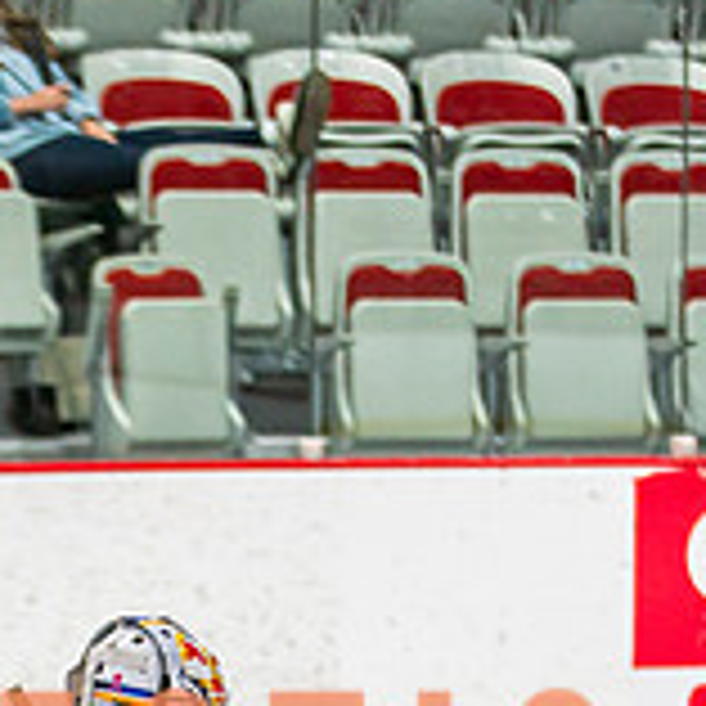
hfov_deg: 4.0
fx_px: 10199
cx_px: 94
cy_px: 1100
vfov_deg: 3.9
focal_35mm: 442
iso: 500
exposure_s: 1/640
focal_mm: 105
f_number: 2.8
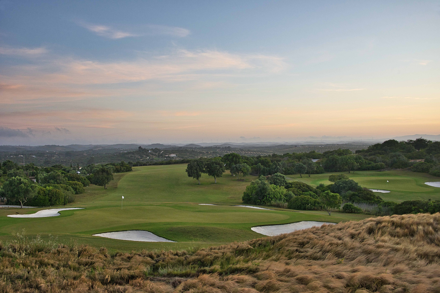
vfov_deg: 37.9
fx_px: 428
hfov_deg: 54.4
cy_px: 146
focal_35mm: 35
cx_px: 220
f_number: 7.1
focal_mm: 35
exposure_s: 1/125
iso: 800
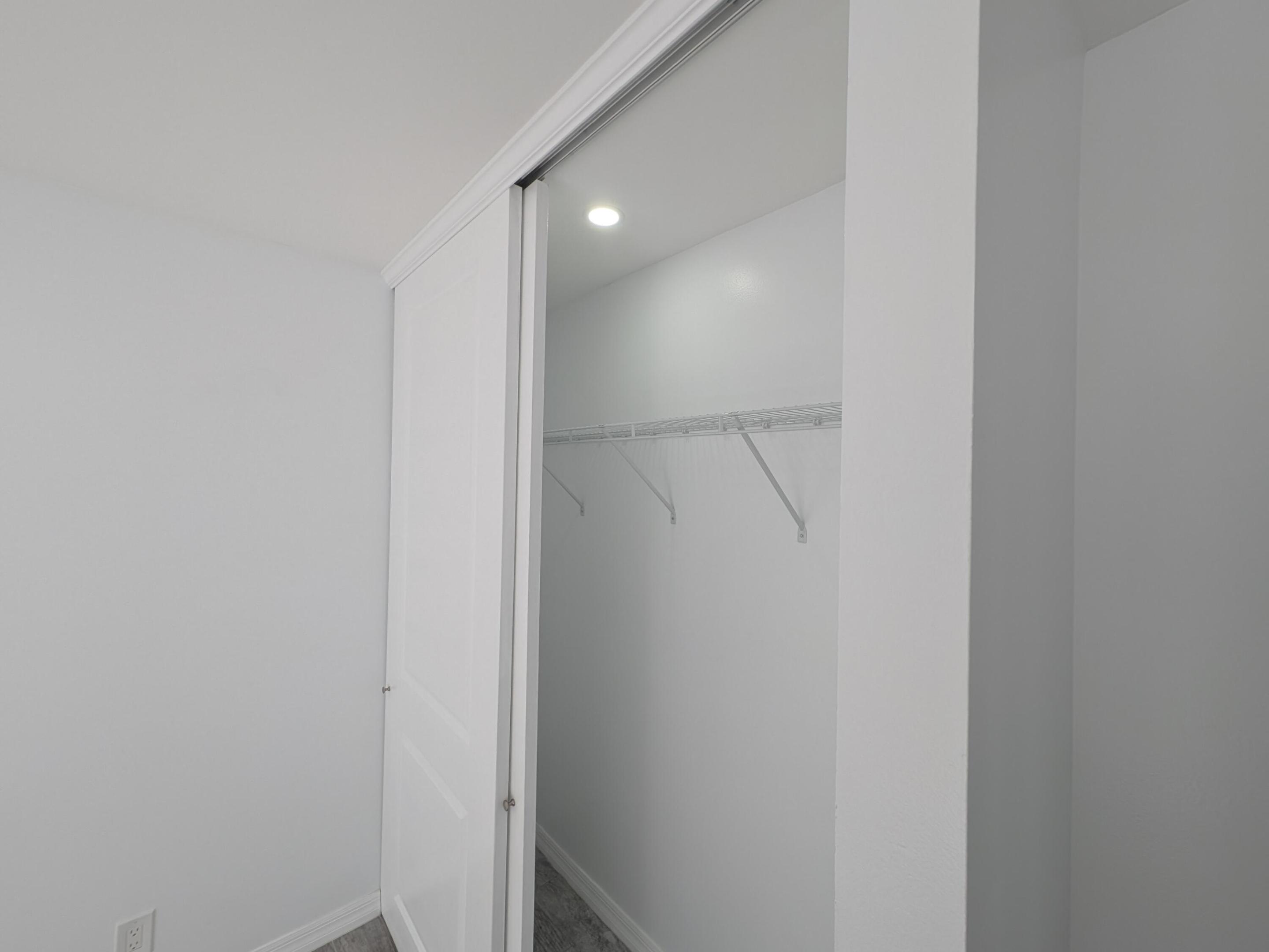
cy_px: 476
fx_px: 477
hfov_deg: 106.2
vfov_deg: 89.9
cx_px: 634
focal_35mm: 13
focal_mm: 1.54
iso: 40
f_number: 2.2
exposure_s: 1/126
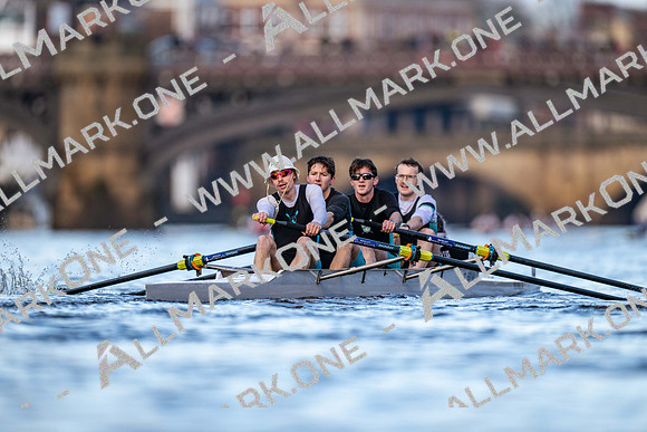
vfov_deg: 2.3
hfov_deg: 3.4
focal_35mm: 600
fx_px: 10785
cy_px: 216
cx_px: 324
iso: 1100
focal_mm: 600
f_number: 4
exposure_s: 1/2500
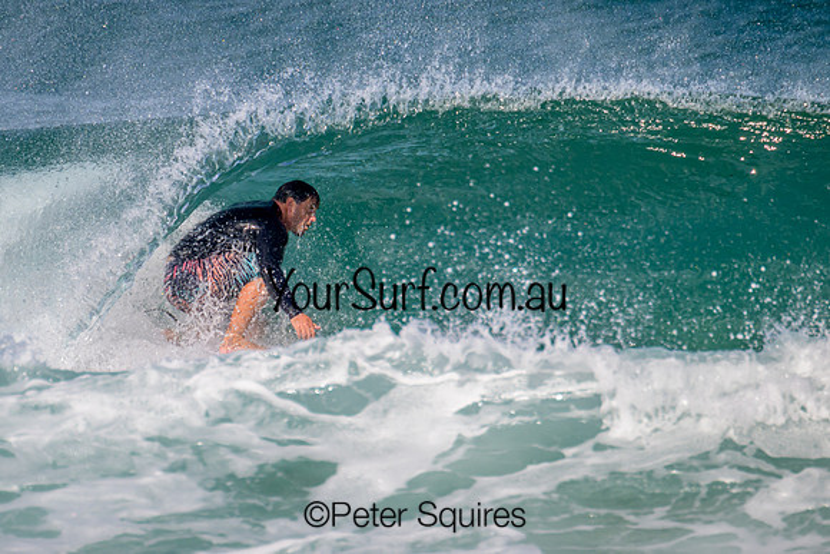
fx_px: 23731
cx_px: 297
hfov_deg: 2.0
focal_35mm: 1029
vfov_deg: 1.3
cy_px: 292
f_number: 11
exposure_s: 1/2000
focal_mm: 800
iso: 720
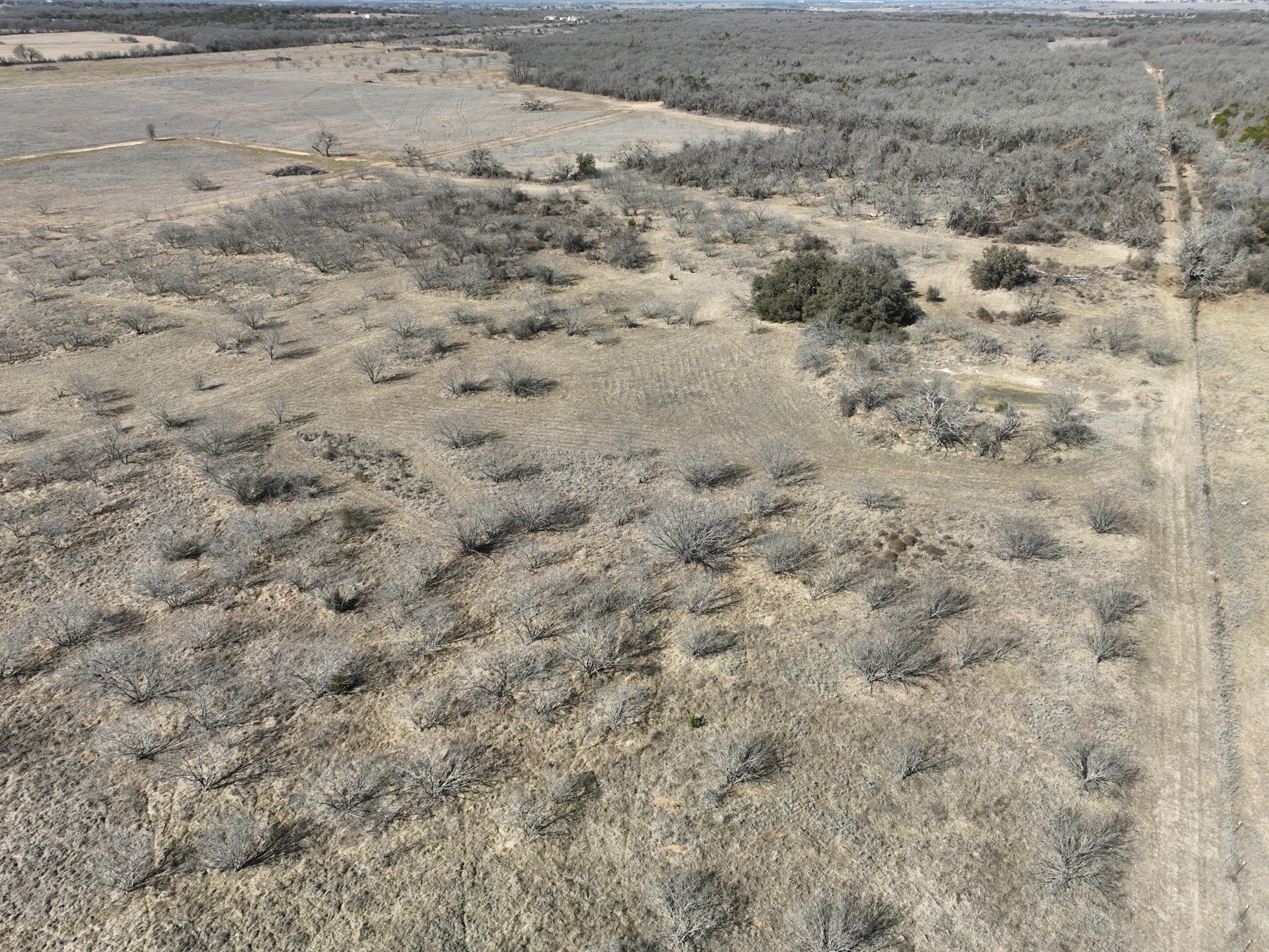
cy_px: 472
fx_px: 917
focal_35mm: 25
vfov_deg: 54.9
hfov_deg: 69.4
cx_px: 651
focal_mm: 12.29
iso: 100
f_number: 2.8
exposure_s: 1/1250
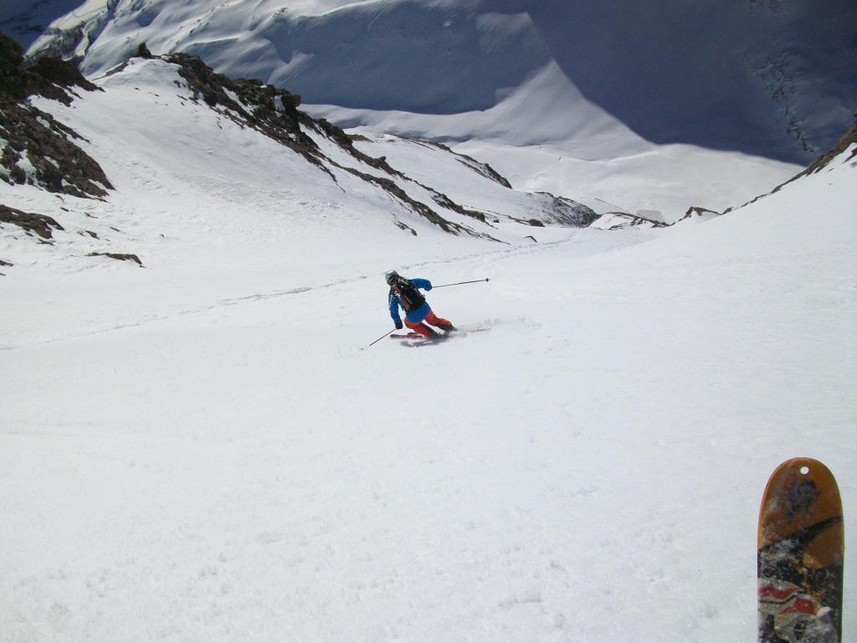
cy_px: 322
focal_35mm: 32
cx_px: 428
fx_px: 792
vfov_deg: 44.2
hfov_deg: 56.8
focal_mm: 5.7
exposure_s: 1/1280
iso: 64
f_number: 5.5
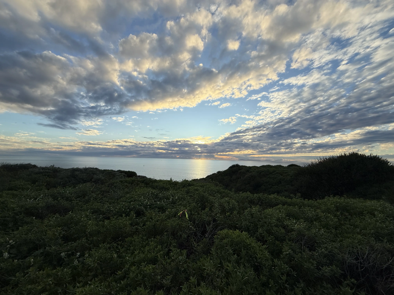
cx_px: 197
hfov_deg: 102.1
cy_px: 148
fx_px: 159
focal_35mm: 14
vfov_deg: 85.7
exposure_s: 1/2237
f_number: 2.2
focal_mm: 2.22
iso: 50
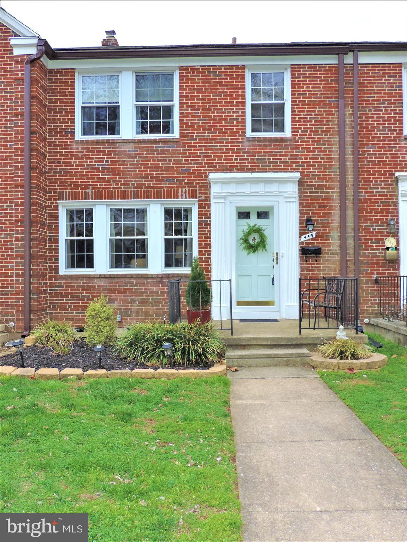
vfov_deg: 55.4
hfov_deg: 42.9
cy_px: 271
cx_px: 204
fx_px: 517
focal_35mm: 33
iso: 180
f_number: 3.2
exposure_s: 1/320
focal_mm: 5.8
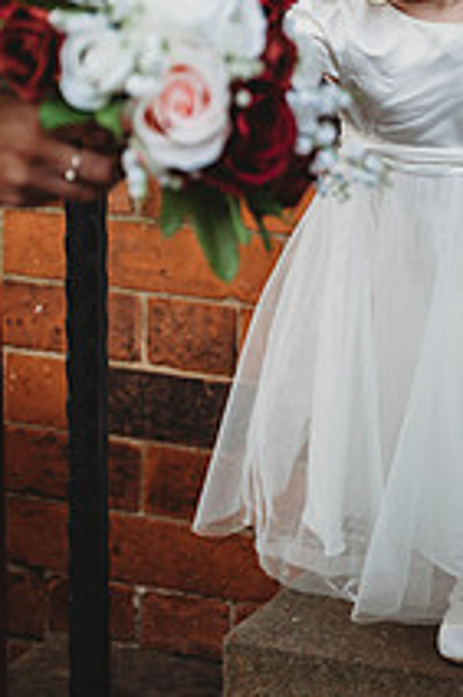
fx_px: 2589
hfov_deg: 10.2
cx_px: 415
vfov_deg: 15.2
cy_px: 105
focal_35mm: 134
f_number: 2.8
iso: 320
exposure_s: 1/800
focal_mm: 63
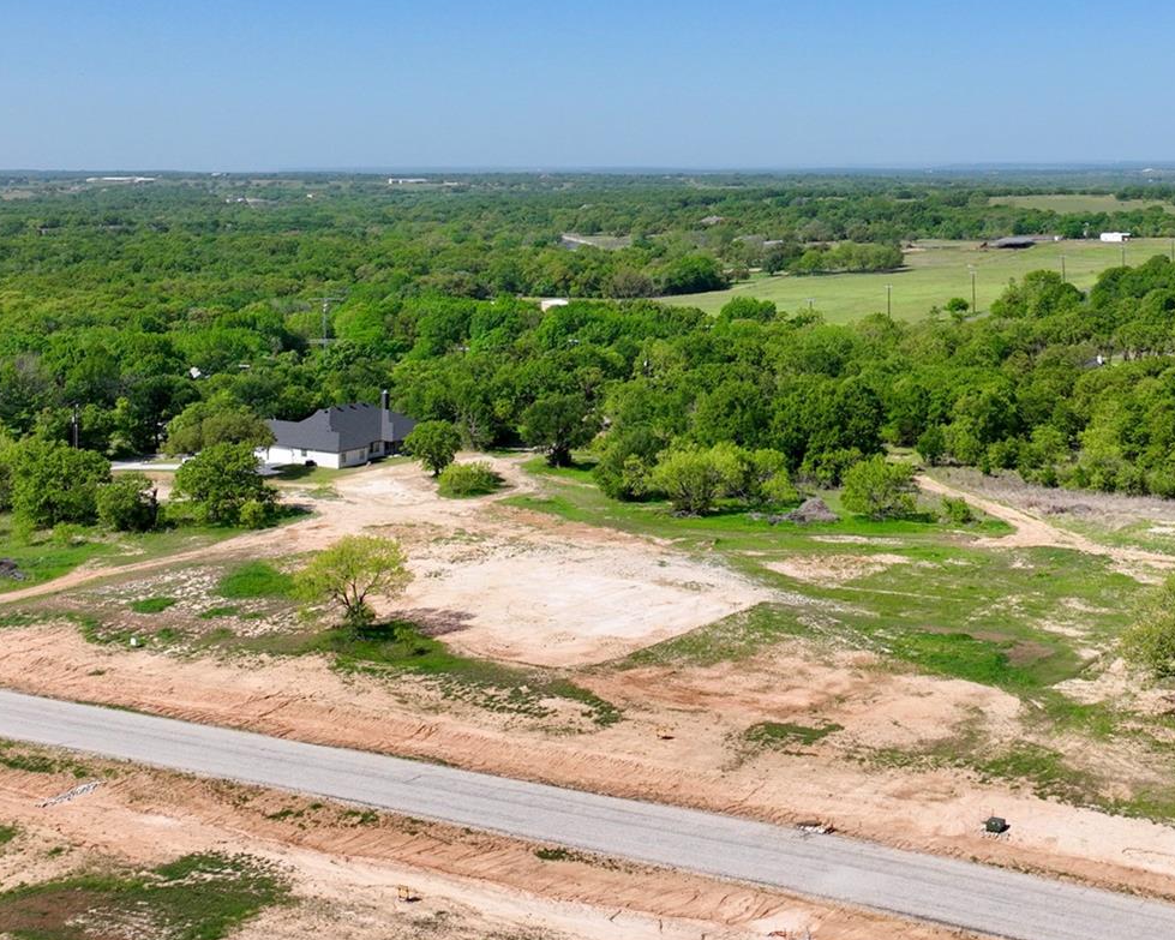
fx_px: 1704
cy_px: 143
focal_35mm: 49
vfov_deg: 29.9
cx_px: 816
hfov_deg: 37.5
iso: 100
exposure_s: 1/2000
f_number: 2.8
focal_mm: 12.29
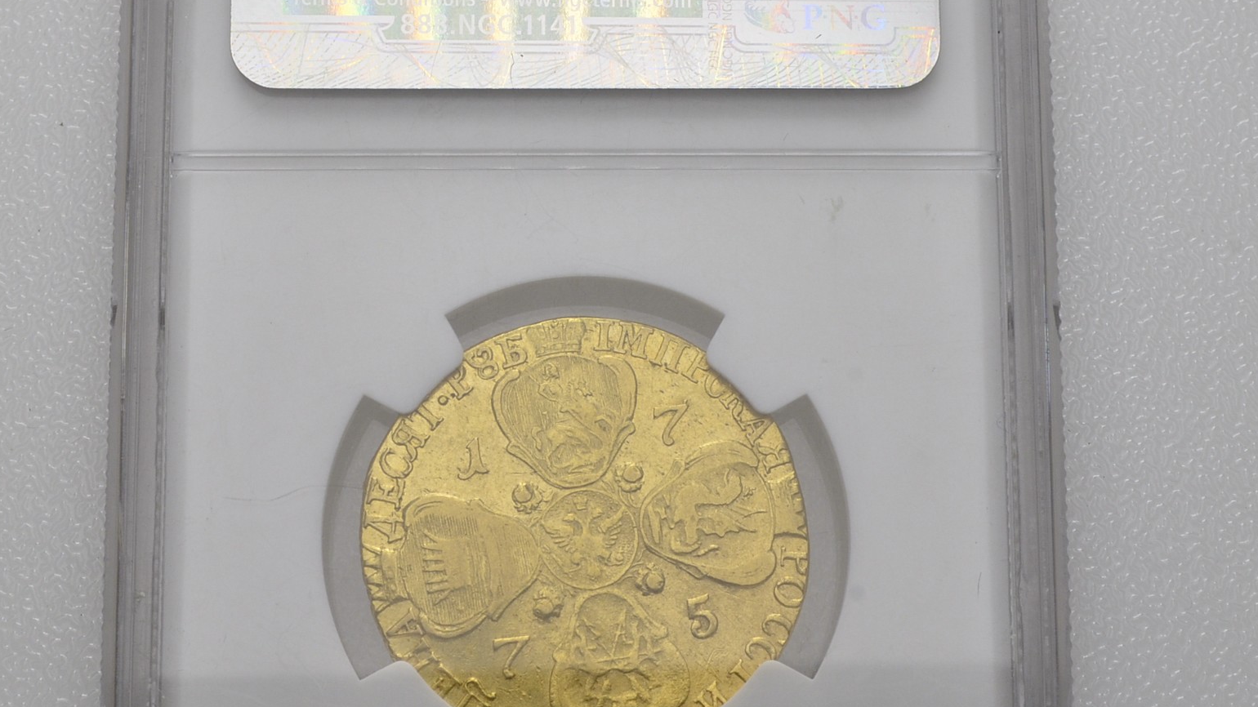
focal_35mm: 88
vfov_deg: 13.8
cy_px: 331
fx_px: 2930
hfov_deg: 24.2
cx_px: 570
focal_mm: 35
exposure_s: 1/250
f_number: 14
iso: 400
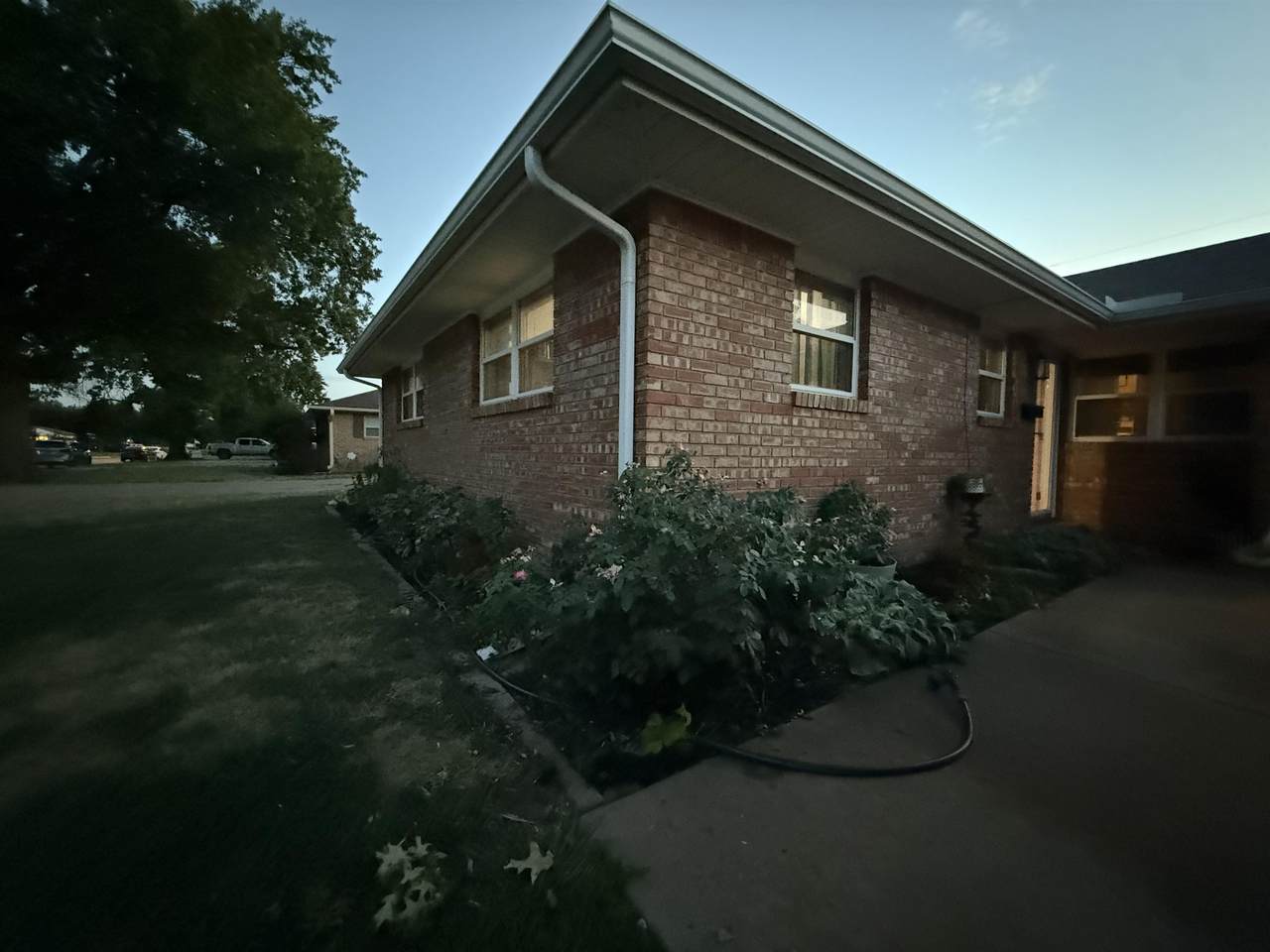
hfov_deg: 102.1
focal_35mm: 14
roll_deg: -1.0
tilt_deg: -2.2
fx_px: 514
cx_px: 635
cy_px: 476
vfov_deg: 85.7
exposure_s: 1/21
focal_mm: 2.22
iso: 2500
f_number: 2.2
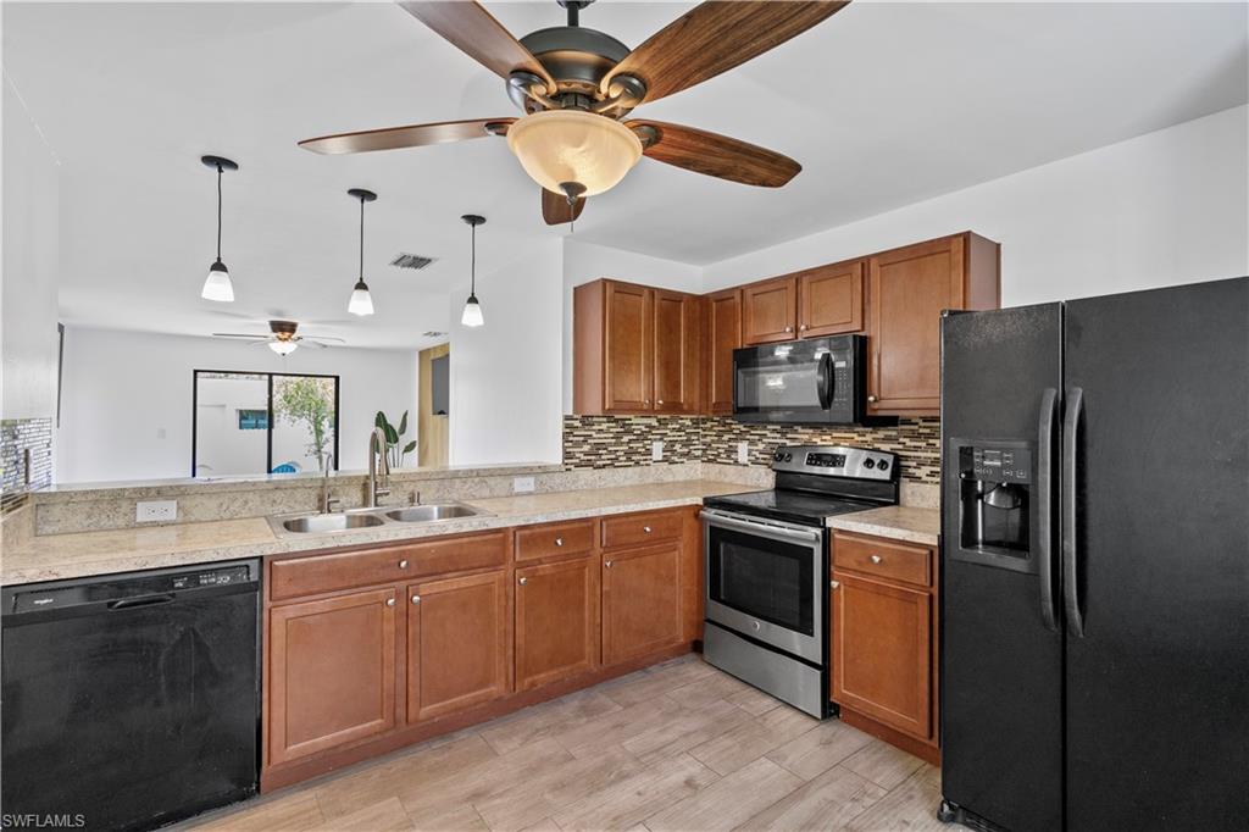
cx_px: 624
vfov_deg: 73.7
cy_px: 416
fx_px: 555
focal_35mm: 16
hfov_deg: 96.8
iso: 400
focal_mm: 16
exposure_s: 1/15
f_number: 8
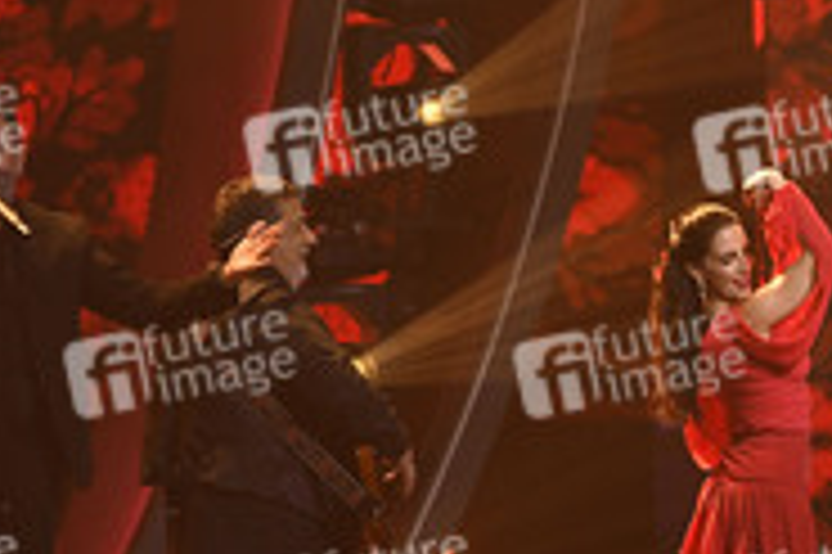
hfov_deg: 4.2
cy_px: 477
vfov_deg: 2.8
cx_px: 690
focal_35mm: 487
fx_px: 11245
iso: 2500
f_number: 4
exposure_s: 1/200
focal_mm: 200
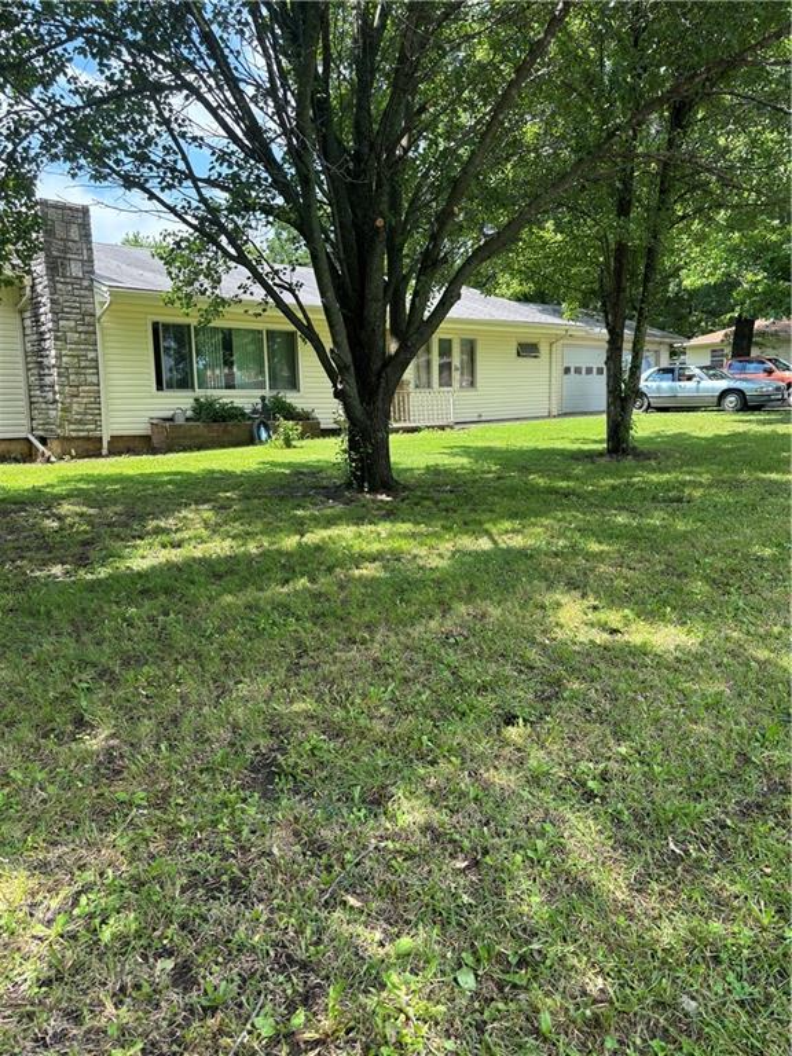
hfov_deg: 53.1
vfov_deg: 67.3
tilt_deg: -9.2
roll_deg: +1.0
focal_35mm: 26
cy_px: 528
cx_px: 396
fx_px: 793
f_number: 1.6
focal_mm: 5.96
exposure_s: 1/679
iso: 50
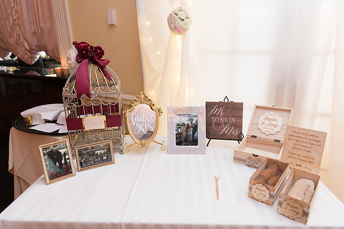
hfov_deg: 73.7
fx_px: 229
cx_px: 172
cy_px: 114
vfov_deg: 53.2
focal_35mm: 24
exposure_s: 1/100
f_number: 2.8
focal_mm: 24
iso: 800
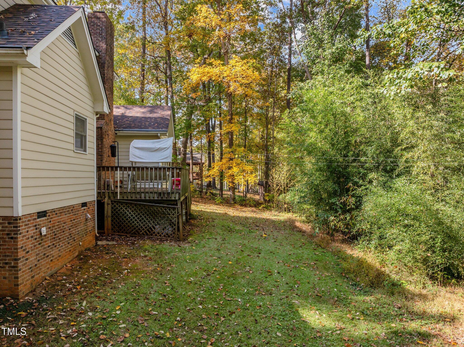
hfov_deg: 71.6
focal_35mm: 24
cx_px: 232
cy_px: 174
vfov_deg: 56.8
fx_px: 321
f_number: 2.8
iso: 210
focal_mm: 12.29
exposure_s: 1/400
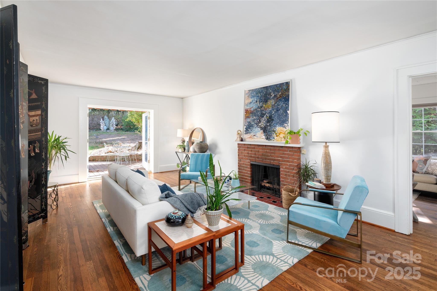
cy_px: 146
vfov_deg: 73.7
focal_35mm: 16
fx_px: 194
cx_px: 218
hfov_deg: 96.8
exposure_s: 1/100
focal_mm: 16
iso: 320
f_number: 8
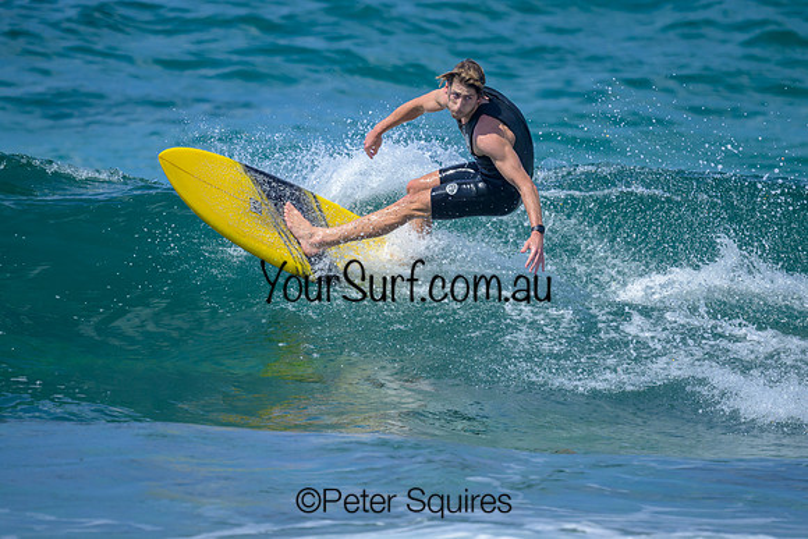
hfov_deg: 1.9
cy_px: 224
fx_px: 24506
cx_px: 465
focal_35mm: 1092
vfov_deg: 1.3
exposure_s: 1/2500
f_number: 6.3
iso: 400
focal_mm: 800
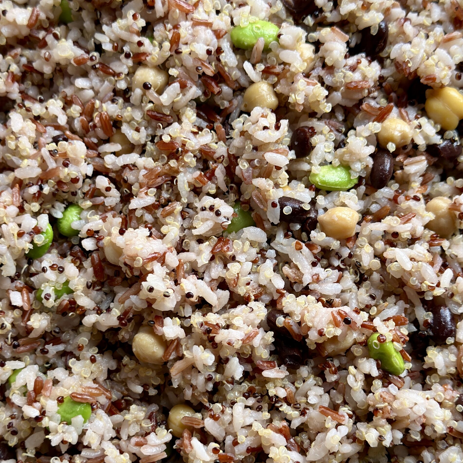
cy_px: 283
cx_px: 230
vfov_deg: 30.0
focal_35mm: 57
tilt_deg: -82.4
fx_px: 863
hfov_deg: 30.0
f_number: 1.78
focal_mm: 6.86
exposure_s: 1/308
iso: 80
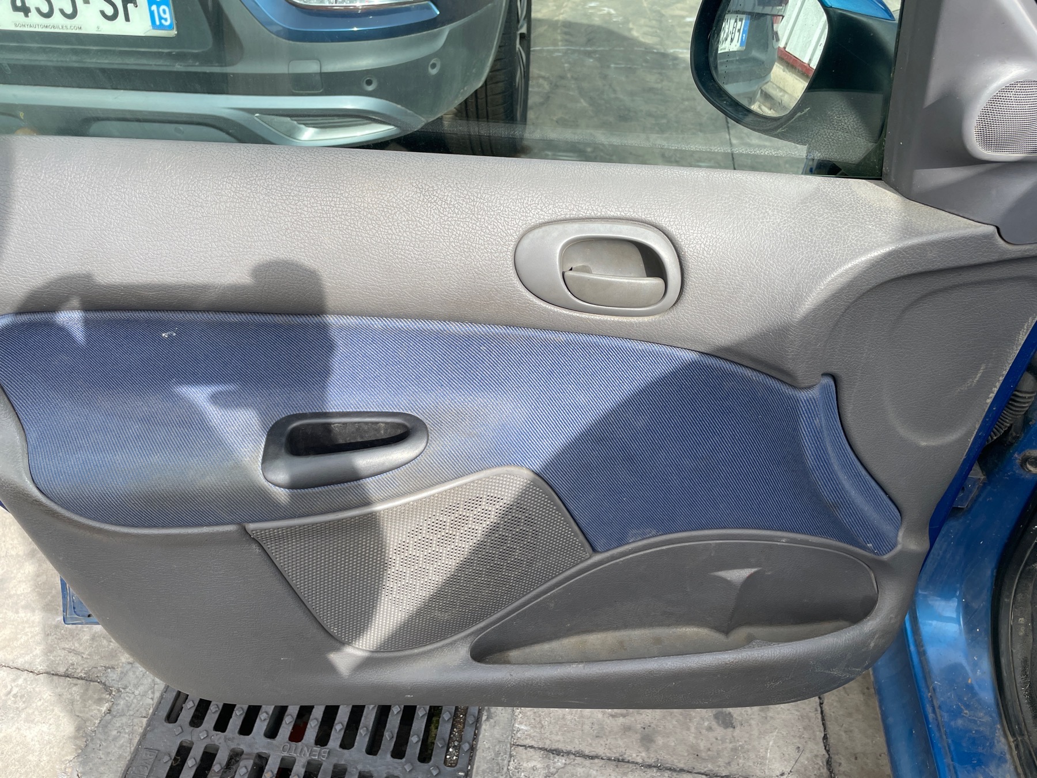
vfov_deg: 53.1
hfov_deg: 67.3
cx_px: 518
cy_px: 389
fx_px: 779
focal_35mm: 26
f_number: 1.6
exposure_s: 1/1114
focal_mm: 4.2
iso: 32
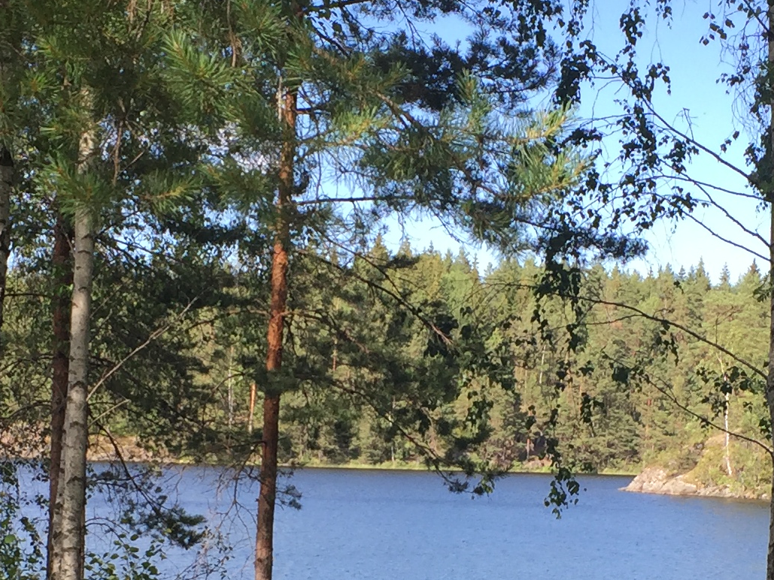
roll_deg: -1.3
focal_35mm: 92
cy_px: 497
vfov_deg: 15.9
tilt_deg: -0.5
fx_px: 2057
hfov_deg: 21.3
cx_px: 354
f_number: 2.2
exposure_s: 1/694
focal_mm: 4.15
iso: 32
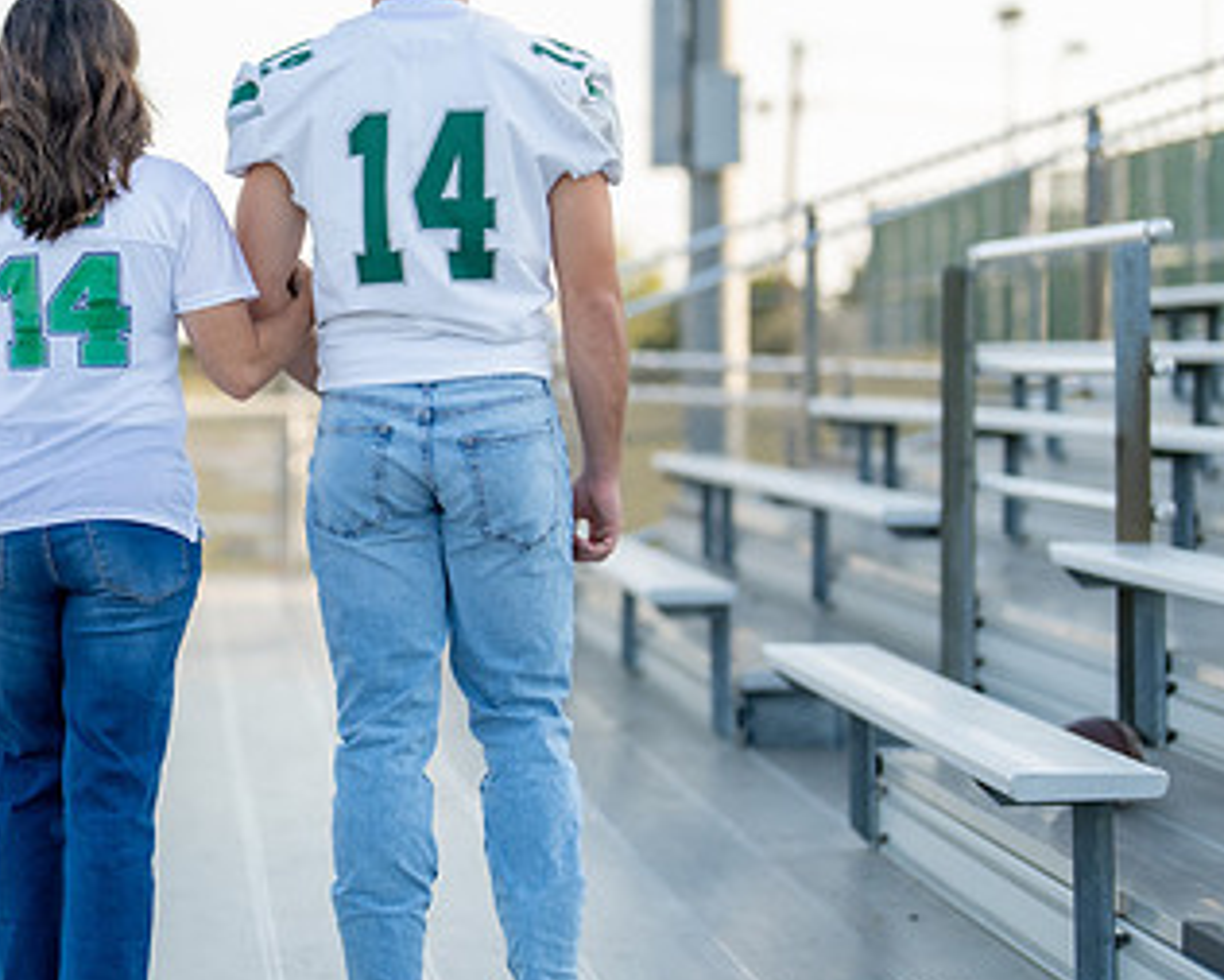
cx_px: 306
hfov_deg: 19.8
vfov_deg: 16.0
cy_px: 438
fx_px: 3479
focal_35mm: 96
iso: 100
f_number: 1.2
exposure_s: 1/1600
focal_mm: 50
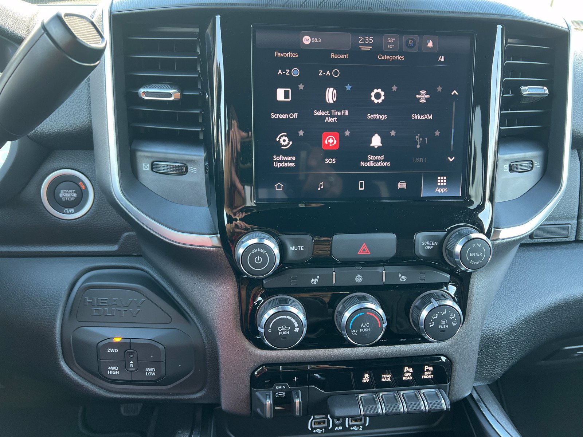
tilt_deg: -24.8
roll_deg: -1.0
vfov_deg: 53.1
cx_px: 292
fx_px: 438
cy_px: 218
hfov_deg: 67.3
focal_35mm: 26
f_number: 1.5
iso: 125
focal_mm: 5.7
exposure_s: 1/101
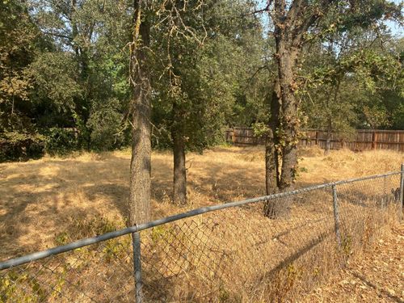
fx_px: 303
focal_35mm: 26
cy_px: 152
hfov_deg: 67.3
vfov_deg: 53.1
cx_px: 202
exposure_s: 1/1206
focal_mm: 4.25
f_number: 1.8
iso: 32
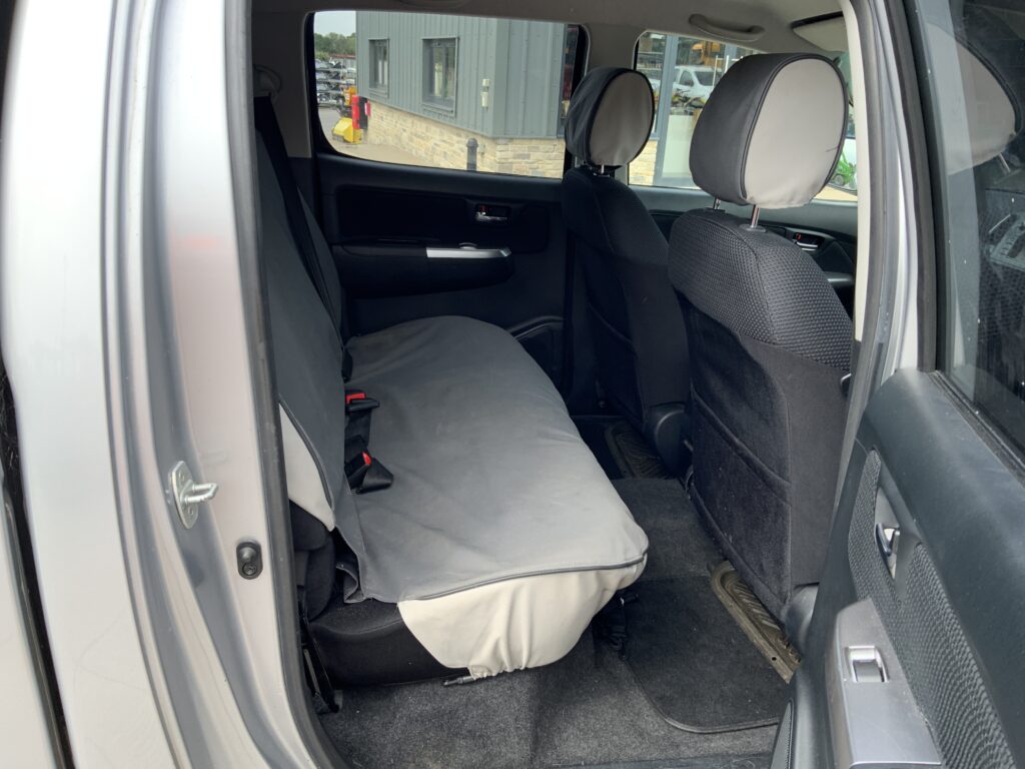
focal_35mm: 29
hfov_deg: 61.7
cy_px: 384
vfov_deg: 48.2
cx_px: 512
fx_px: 859
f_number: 1.8
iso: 16
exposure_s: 1/175
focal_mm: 3
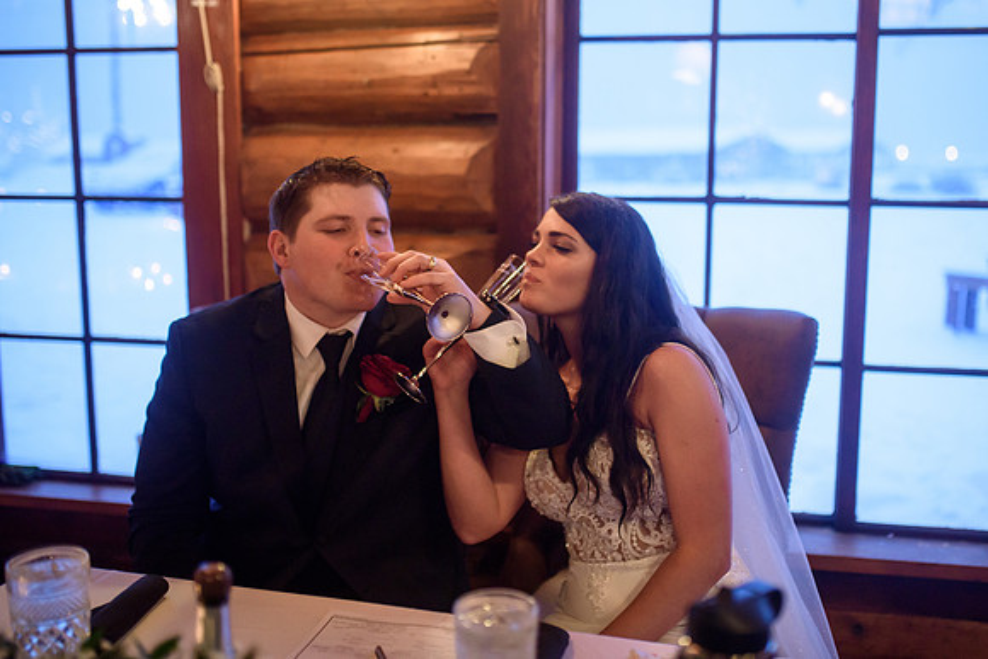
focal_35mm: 38
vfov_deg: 34.7
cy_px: 299
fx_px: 1054
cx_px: 540
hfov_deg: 50.2
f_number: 1.8
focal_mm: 35
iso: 2000
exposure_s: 1/250
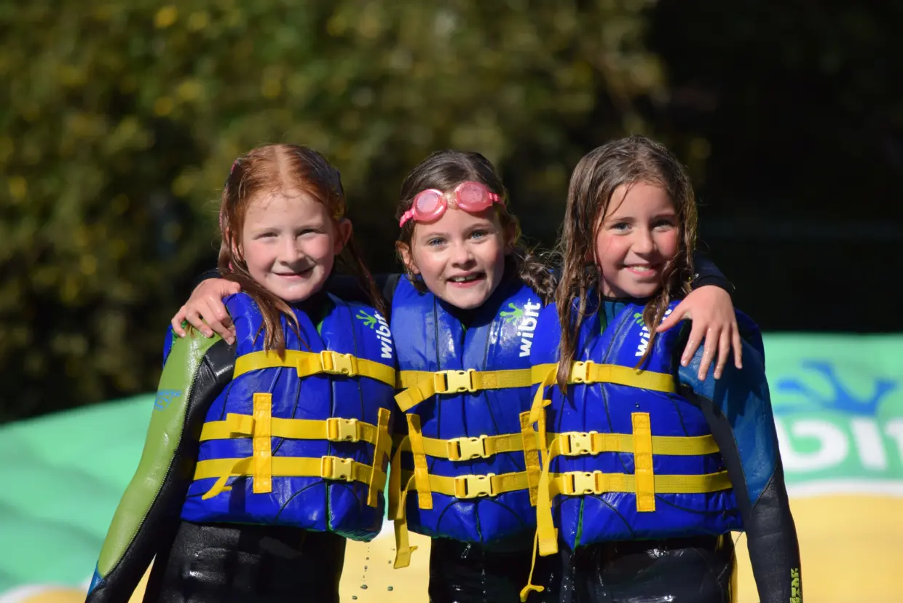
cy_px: 302
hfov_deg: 4.9
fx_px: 10539
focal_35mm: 420
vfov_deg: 3.3
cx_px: 452
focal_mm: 280
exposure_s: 1/1600
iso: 400
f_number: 5.6
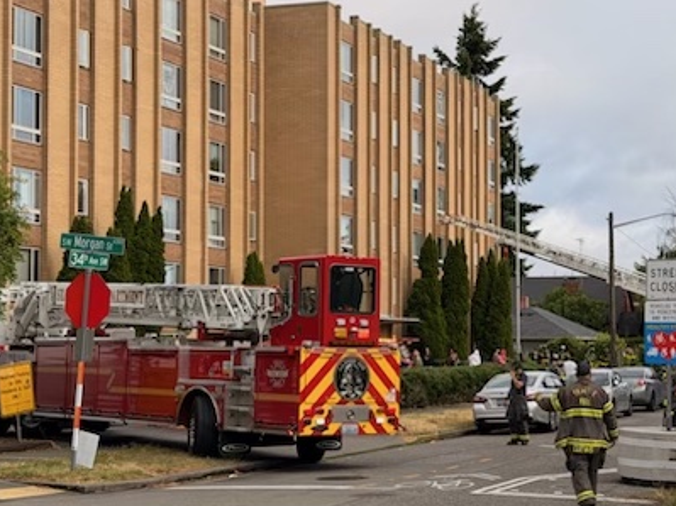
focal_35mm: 77
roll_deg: +0.1
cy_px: 267
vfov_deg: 19.1
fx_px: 1503
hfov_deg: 25.2
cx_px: 444
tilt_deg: +3.5
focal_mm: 6.76
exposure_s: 1/4098
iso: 64
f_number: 1.78
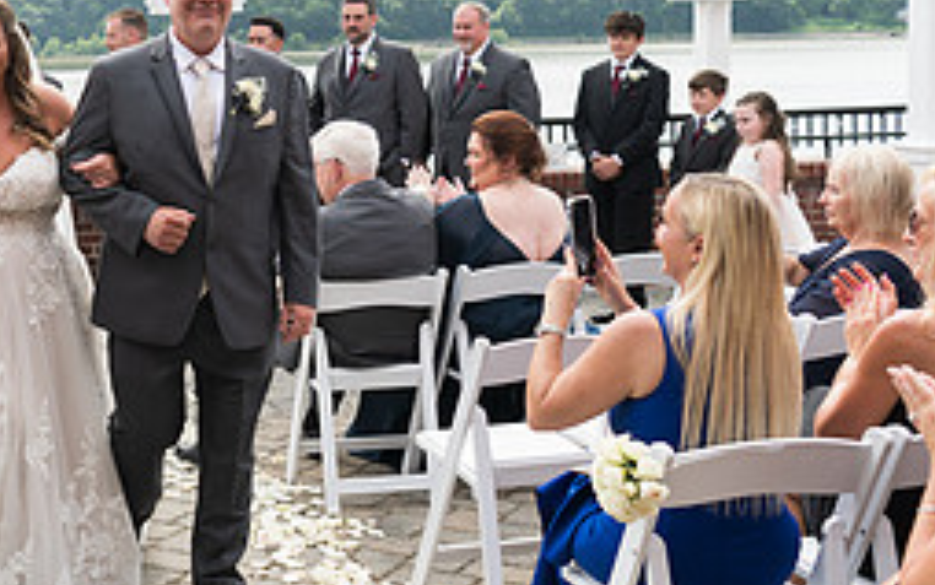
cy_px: 145
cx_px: 4
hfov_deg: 29.8
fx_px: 1632
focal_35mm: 64
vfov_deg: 20.2
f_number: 2.8
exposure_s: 1/1000
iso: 64
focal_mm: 26
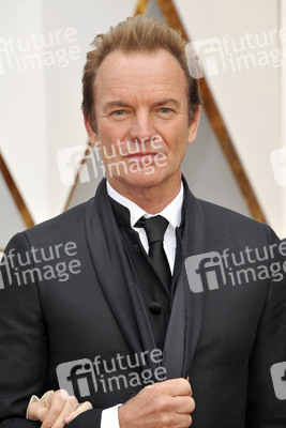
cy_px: 214
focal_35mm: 300
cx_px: 143
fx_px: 3572
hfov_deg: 4.6
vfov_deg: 6.9
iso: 1000
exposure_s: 1/250
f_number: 8
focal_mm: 300
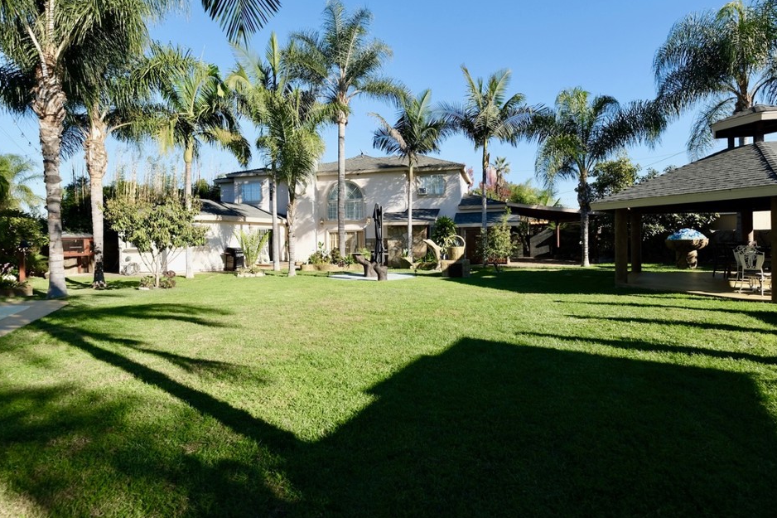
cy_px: 247
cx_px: 404
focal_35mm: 16
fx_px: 345
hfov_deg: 96.7
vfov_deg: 73.7
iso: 160
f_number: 5
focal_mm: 10
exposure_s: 1/300
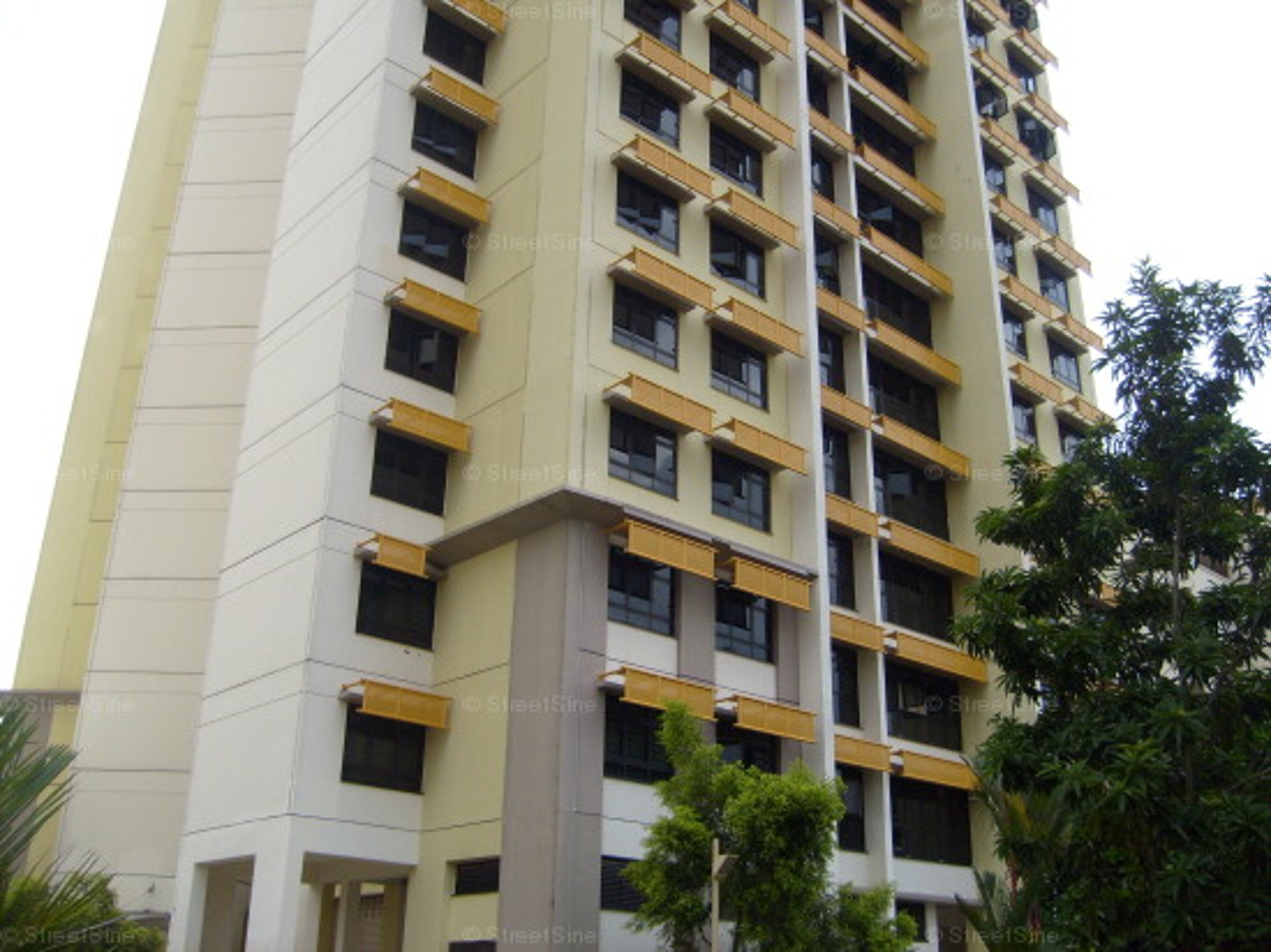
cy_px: 476
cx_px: 636
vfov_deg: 40.7
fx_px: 1285
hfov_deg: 52.6
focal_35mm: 35
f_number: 7.1
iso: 80
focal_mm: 5.8
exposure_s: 1/180
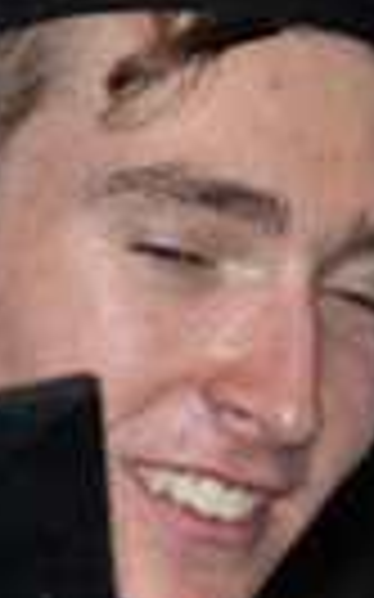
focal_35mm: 1322
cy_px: 824
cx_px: -526
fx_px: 21583
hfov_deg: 1.0
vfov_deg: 1.6
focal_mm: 175
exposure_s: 1/160
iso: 1000
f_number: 5.6
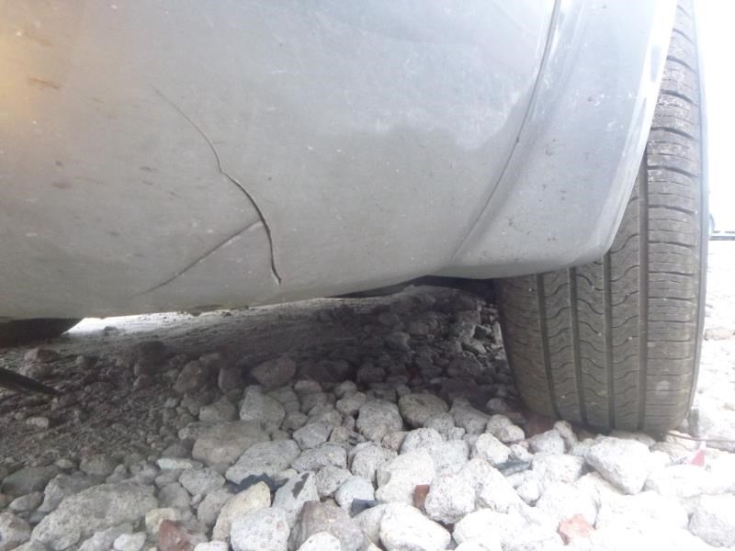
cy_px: 276
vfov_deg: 54.9
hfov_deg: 69.4
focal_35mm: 25
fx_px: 531
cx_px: 368
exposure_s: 1/60
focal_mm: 4.5
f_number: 3.9
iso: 800
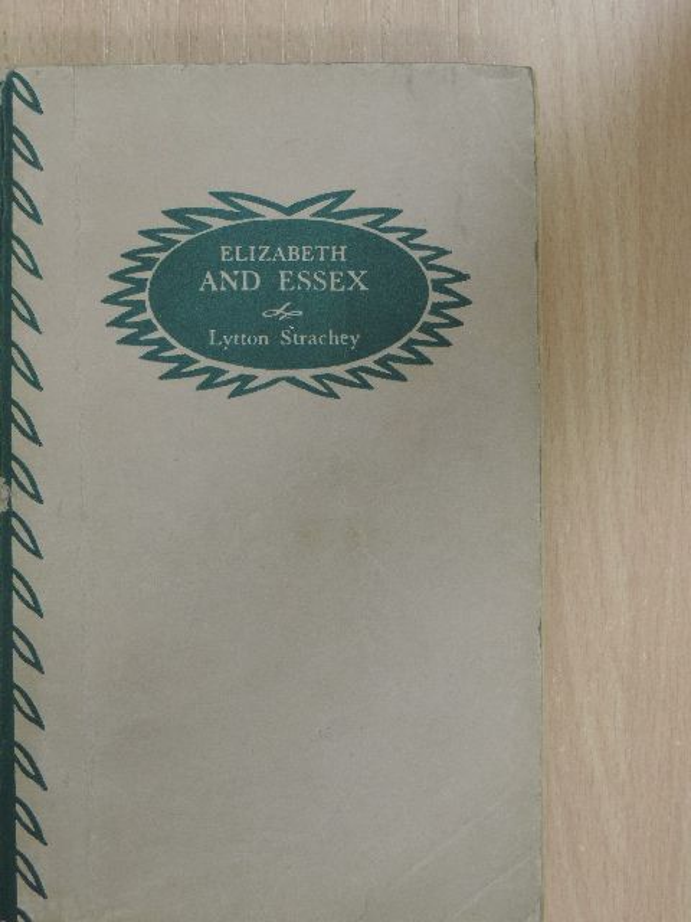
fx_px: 1597
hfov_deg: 24.4
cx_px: 346
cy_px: 461
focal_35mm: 60
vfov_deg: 32.2
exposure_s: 1/20
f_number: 3.7
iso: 400
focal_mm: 10.7
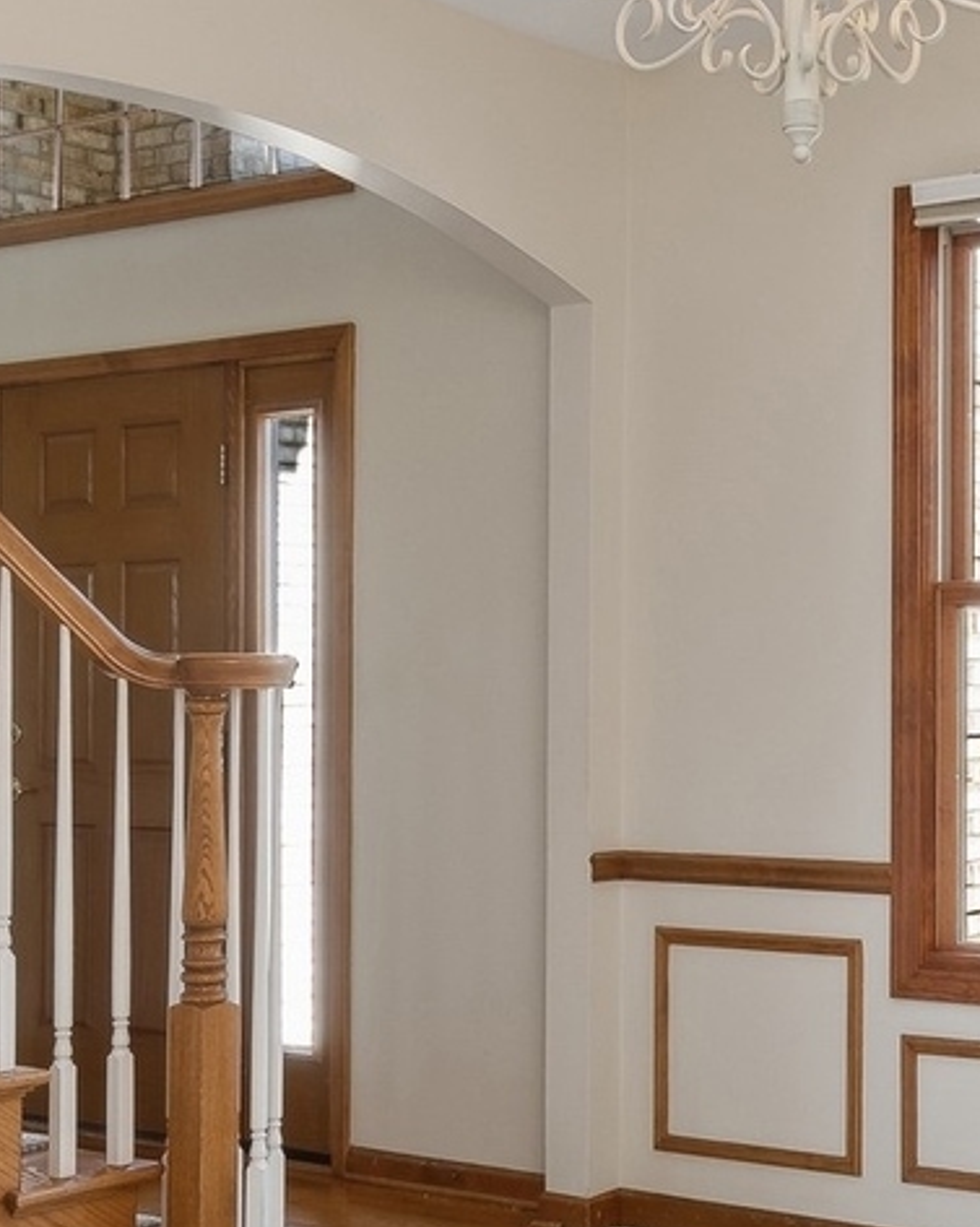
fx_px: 2105
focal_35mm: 58
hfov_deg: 25.3
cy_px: 668
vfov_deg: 32.5
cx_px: 905
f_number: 8
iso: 250
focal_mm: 12
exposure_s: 1/15
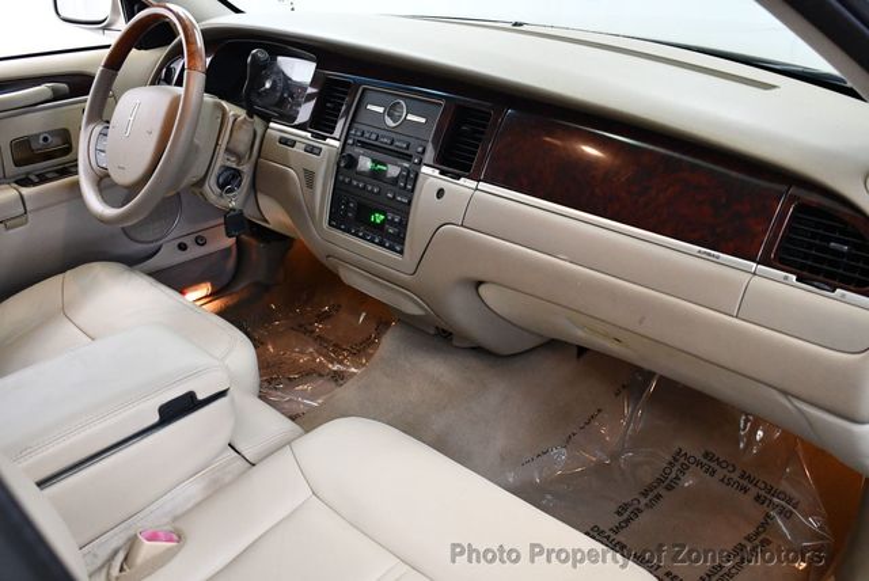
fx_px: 870
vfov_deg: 36.9
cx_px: 434
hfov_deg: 53.1
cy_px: 290
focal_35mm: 36
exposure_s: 1/125
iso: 2200
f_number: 3.5
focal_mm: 18
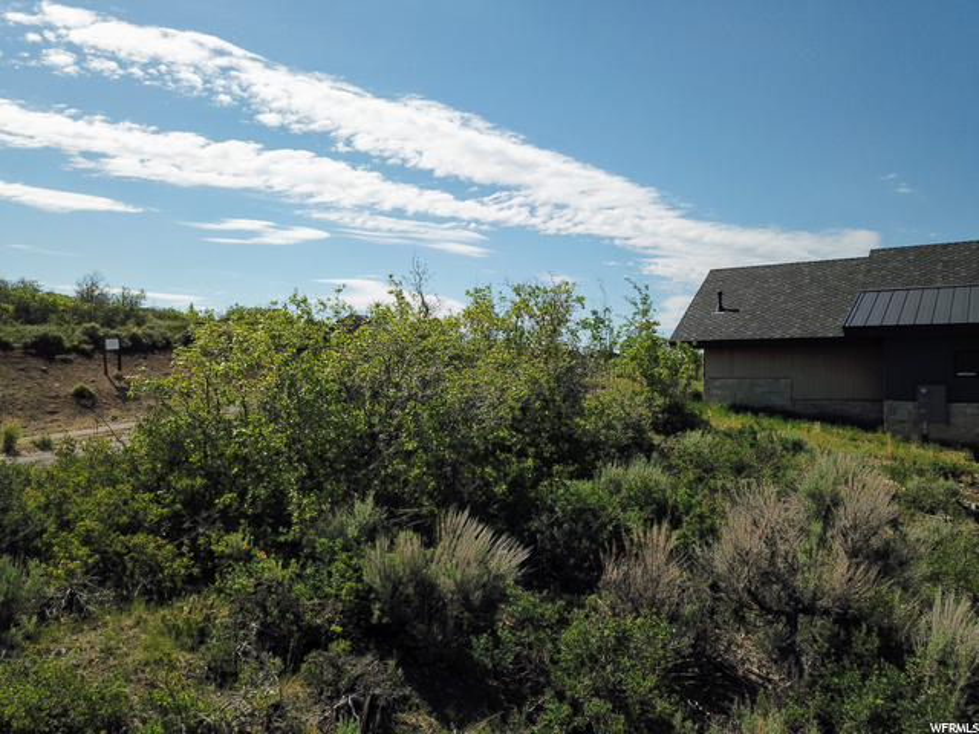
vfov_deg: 53.1
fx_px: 735
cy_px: 367
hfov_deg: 67.3
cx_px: 490
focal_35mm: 26
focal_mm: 4.73
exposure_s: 1/2924
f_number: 2.2
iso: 100
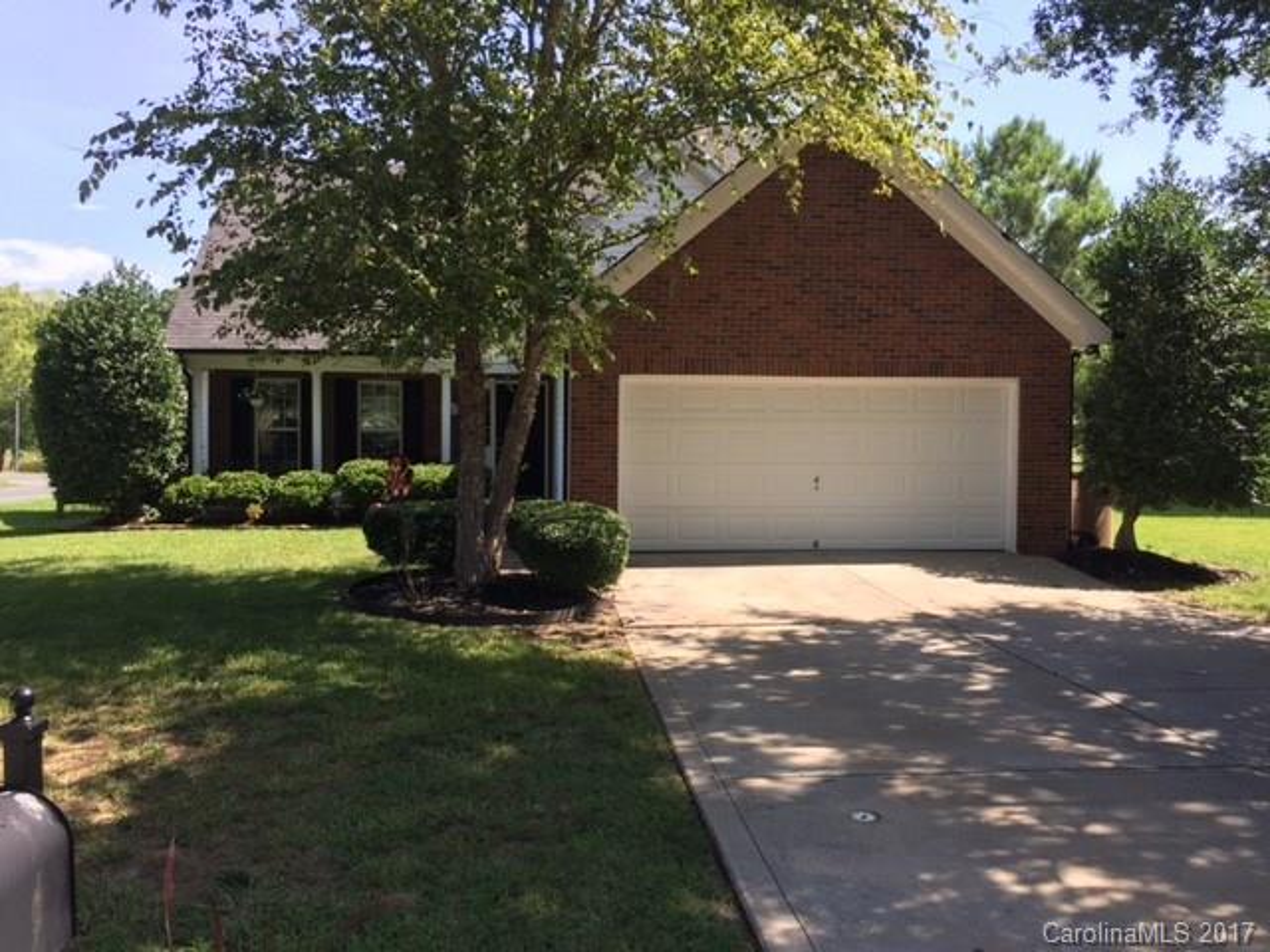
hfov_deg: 61.7
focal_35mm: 29
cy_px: 476
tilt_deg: -2.2
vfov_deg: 48.2
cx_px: 635
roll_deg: -2.2
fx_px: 1064
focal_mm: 4.15
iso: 32
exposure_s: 1/608
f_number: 2.2
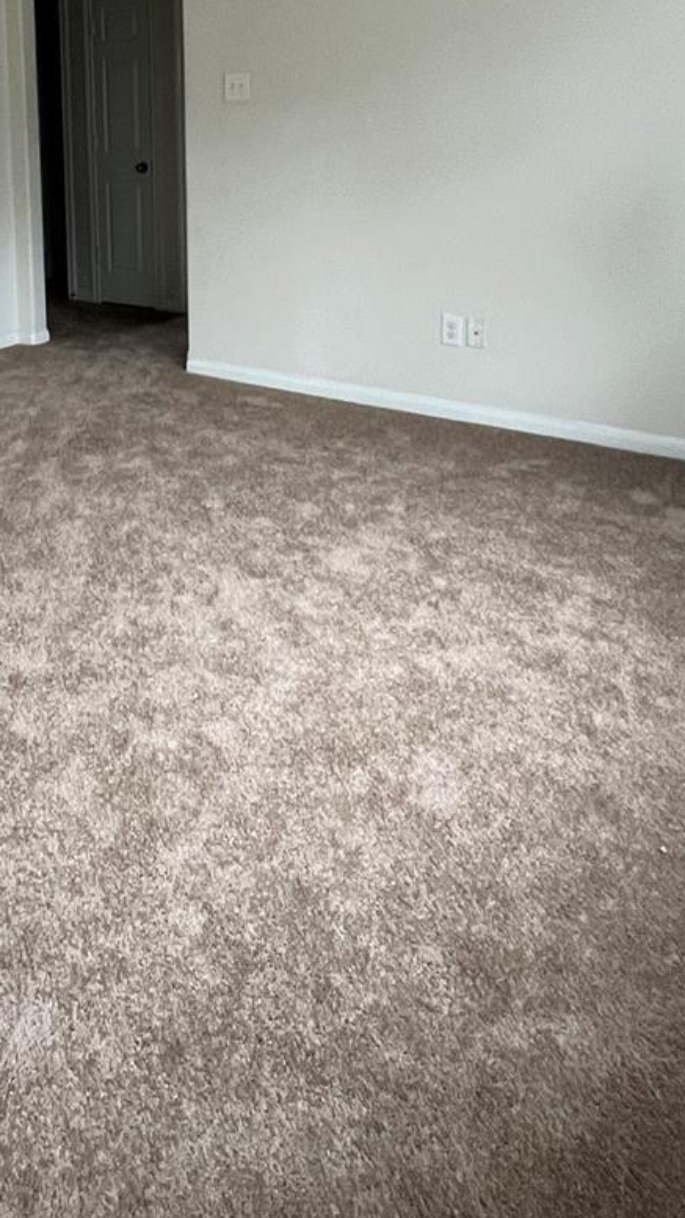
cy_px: 246
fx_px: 904
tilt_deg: -7.8
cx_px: 130
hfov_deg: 39.7
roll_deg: +0.8
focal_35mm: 28
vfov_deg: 62.3
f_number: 1.8
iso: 320
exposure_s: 1/60
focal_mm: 1.57
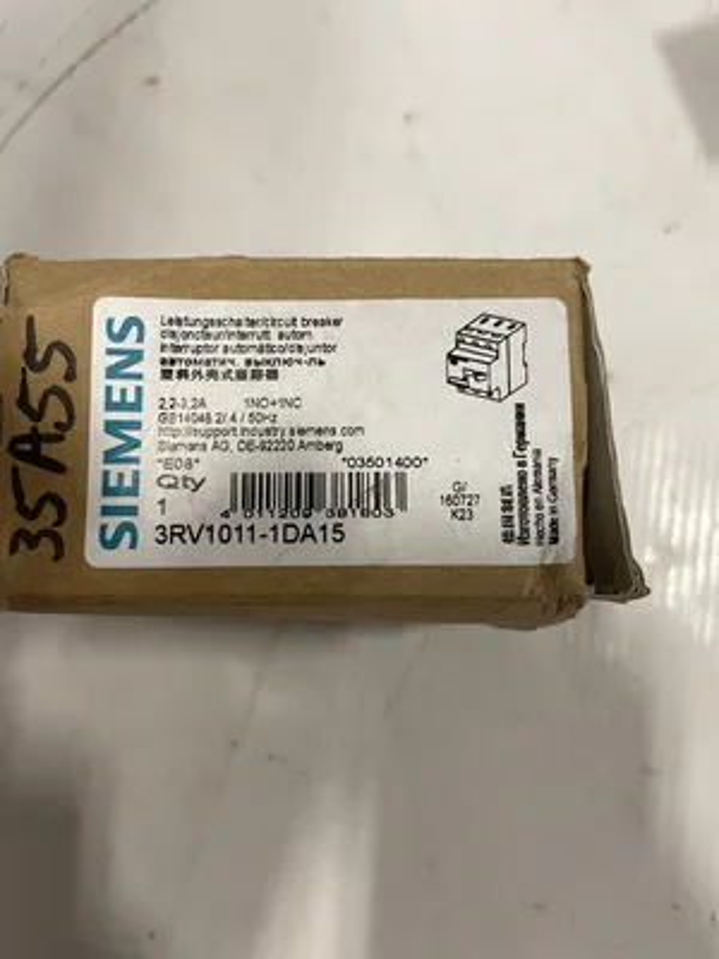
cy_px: 480
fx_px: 720
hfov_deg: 53.1
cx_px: 360
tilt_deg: -80.6
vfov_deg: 67.3
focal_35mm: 26
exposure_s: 1/60
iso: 125
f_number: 1.6
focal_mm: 4.2
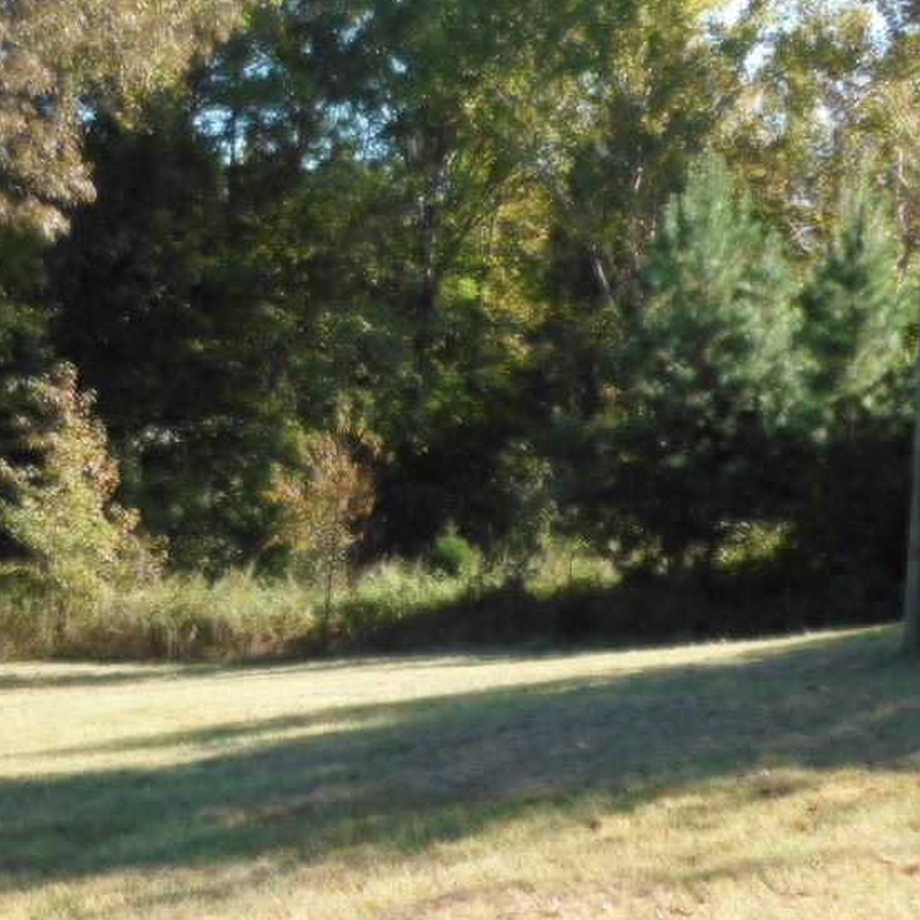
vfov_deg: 29.0
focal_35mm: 59
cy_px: 562
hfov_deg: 28.9
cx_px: 323
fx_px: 1774
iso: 125
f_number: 3.5
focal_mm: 6.3
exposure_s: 1/400
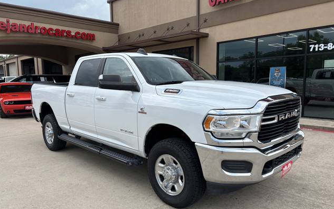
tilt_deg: -7.2
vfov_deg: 44.5
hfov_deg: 66.5
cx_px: 169
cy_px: 114
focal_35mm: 28
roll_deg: +0.5
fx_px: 255
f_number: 1.6
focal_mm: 5.96
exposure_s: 1/2710
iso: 50
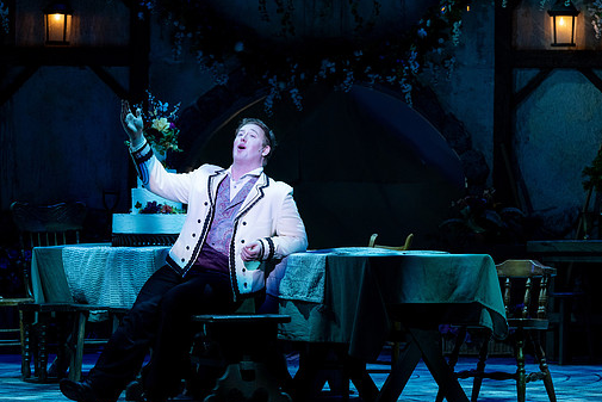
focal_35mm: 155
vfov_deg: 8.9
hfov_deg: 13.2
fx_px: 2593
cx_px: 298
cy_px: 209
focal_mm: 135
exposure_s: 1/160
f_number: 5
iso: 1000
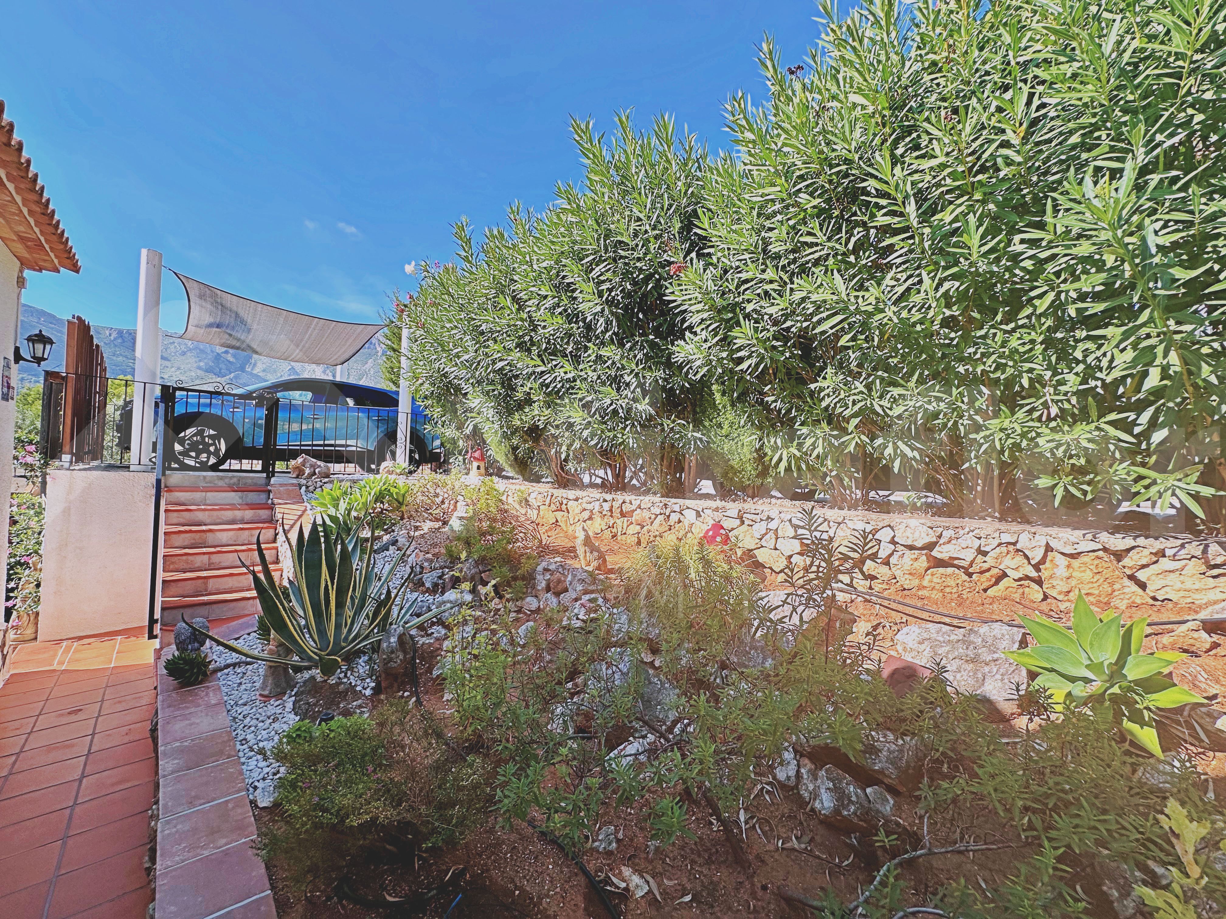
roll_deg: -2.9
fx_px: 496
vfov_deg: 85.7
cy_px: 460
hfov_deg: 102.1
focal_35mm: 14
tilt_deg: +0.9
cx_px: 613
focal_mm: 2.22
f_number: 2.2
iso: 40
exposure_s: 1/849
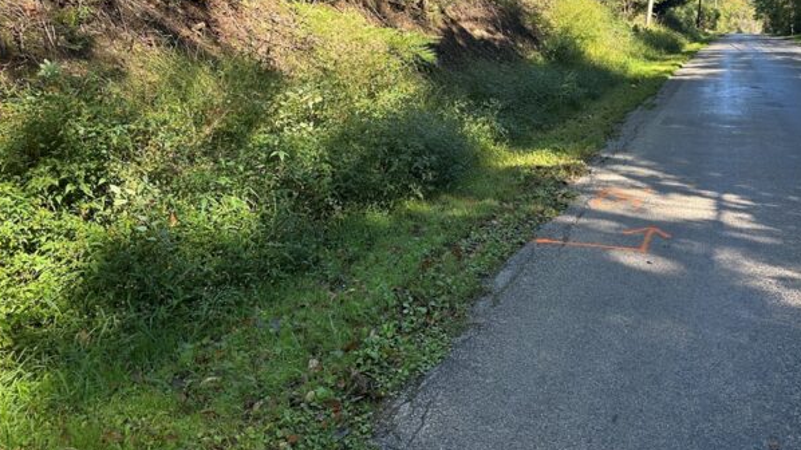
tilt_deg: +2.2
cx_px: 451
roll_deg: -0.2
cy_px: 66
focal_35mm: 35
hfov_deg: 56.5
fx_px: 743
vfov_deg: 32.4
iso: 80
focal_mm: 6.86
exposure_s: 1/694
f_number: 1.78
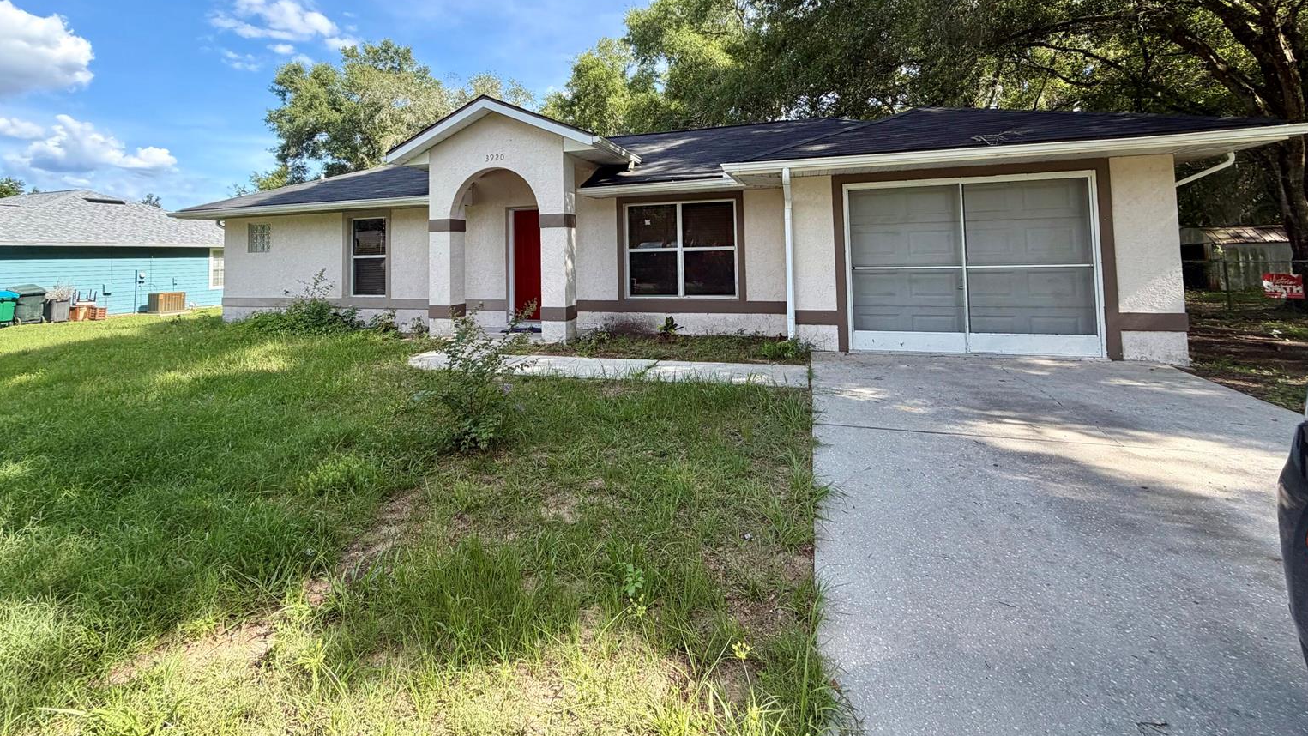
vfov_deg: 64.8
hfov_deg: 99.4
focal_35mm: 16
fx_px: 555
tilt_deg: +2.8
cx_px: 643
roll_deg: +0.9
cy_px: 229
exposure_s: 1/607
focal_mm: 2.22
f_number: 2.2
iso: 40
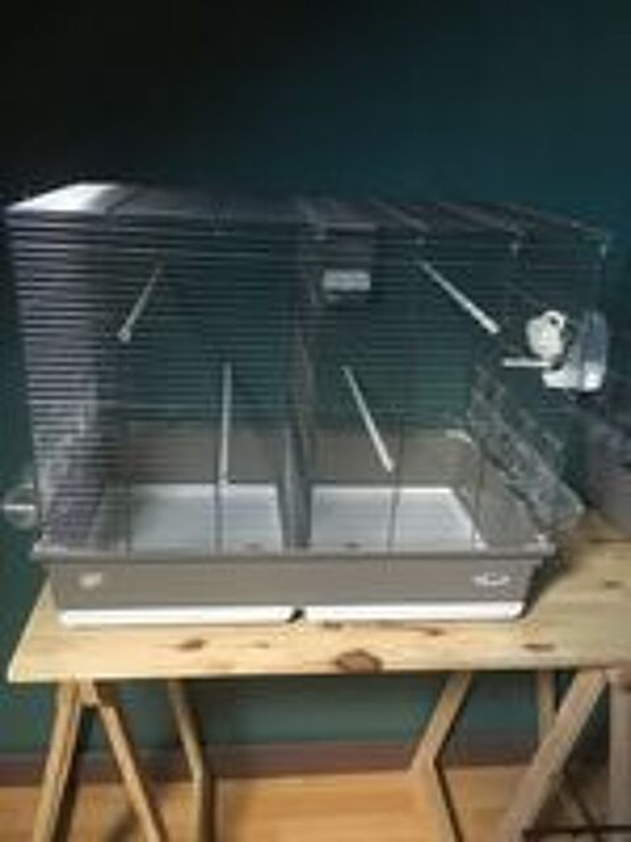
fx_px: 705
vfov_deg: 61.7
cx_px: 316
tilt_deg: -18.0
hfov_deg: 48.2
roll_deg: -2.3
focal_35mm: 29
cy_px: 421
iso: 250
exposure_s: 1/17
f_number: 2.2
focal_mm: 4.15
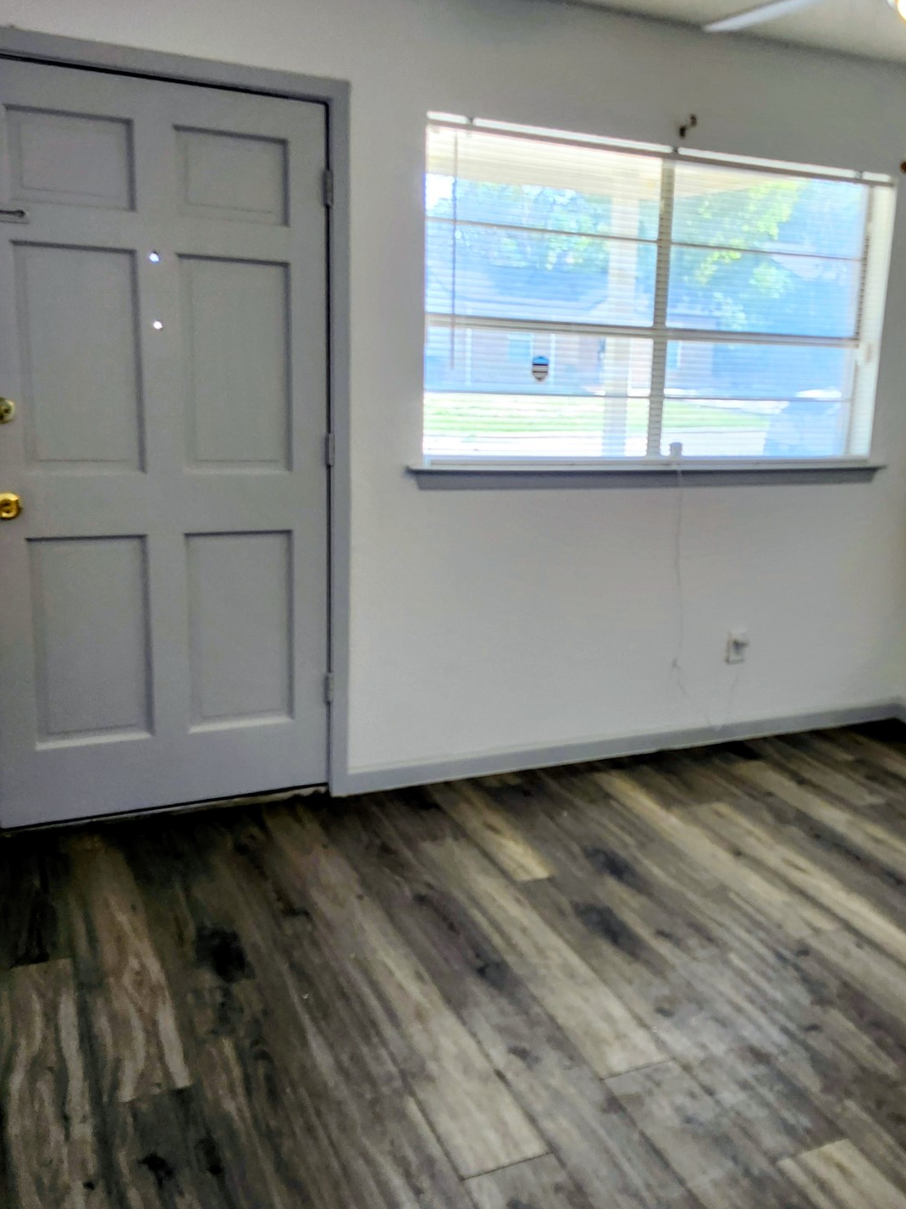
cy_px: 607
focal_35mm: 33
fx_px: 1152
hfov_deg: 42.3
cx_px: 617
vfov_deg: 55.4
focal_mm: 5.54
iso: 200
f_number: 1.8
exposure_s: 1/180
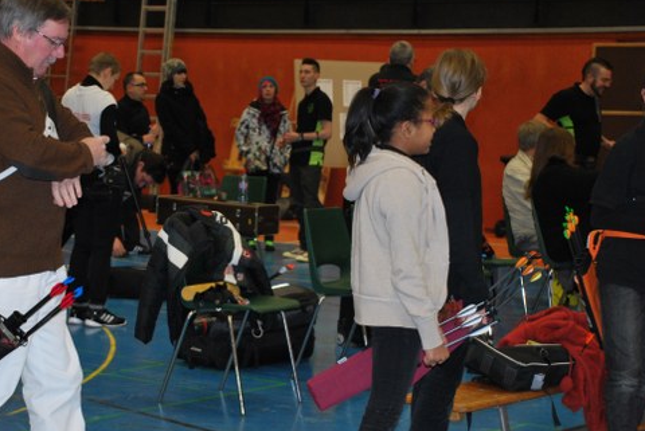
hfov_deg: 21.2
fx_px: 1722
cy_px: 227
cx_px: 250
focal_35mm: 96
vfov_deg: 14.3
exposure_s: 1/60
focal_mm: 48
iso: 450
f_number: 4.8
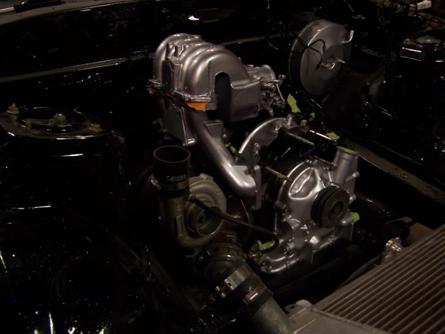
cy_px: 167
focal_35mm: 33
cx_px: 222
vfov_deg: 42.9
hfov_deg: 55.4
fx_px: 424
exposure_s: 1/8
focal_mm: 5.5
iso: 140
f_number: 3.4
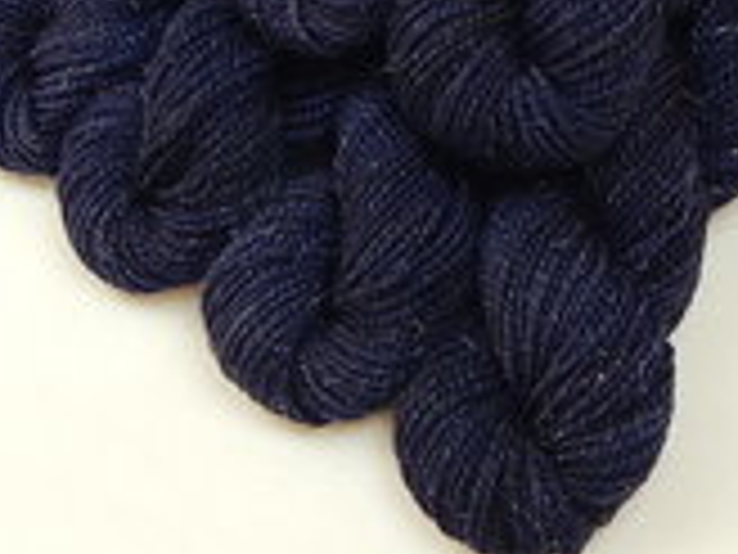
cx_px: 428
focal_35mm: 92
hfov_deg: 21.3
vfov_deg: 15.7
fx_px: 1961
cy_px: -34
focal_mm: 7.7
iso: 125
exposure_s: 1/15
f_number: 3.6
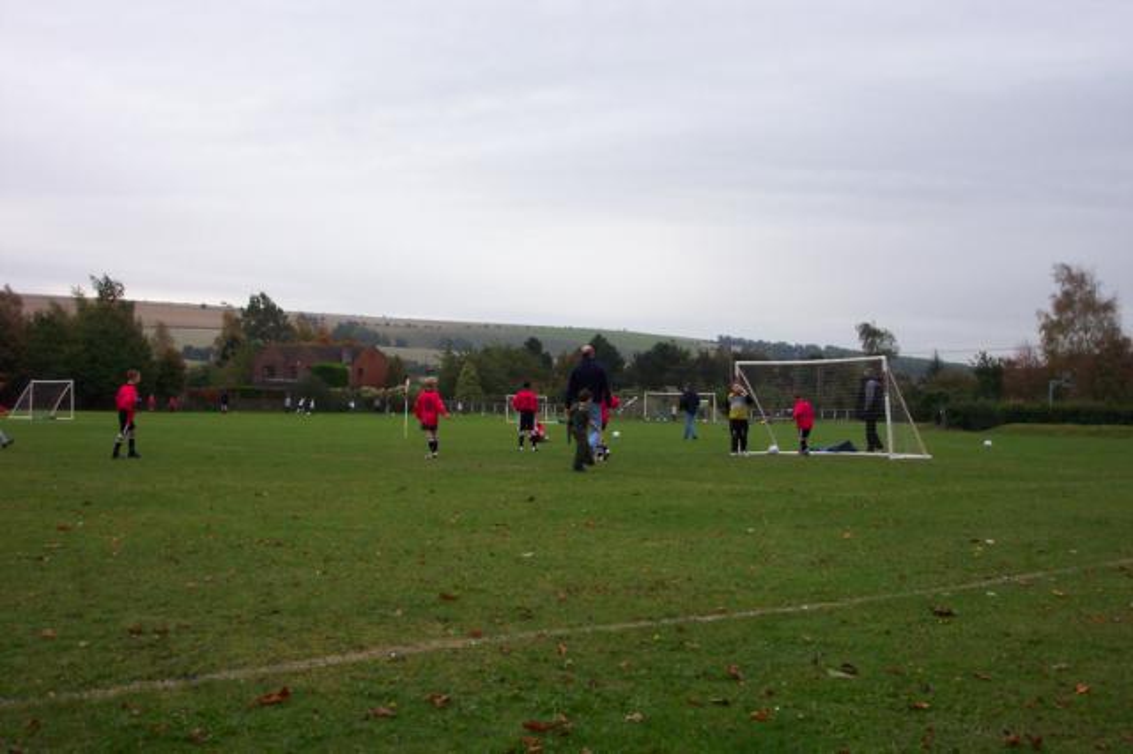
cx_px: 566
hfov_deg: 41.9
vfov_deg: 28.6
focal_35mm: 47
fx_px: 1478
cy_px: 377
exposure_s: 1/700
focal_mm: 9.8
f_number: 3.1
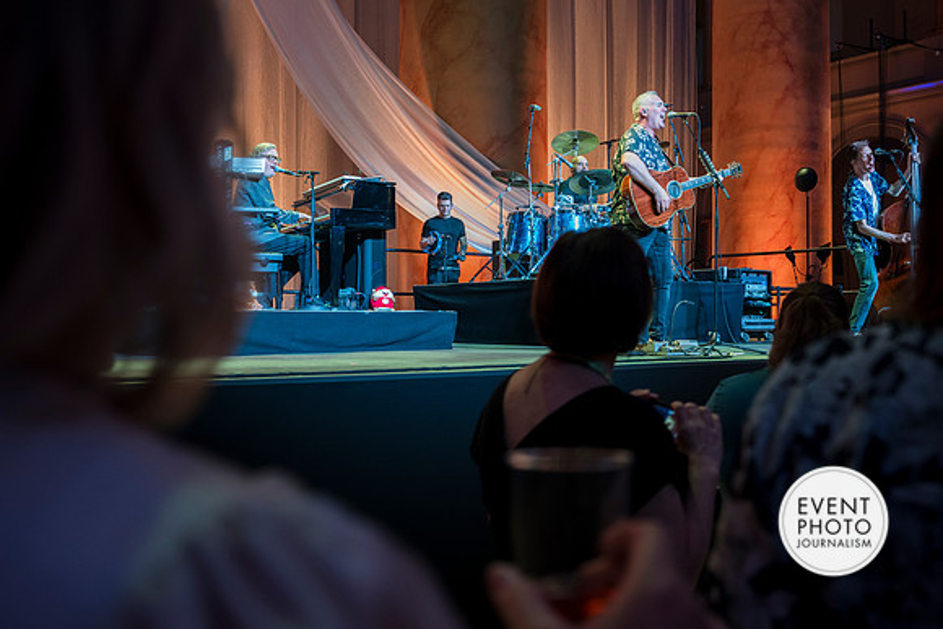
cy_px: 314
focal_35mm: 36
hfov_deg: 52.5
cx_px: 472
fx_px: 956
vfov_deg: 36.4
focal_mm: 34
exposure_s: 1/30
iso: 800
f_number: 4
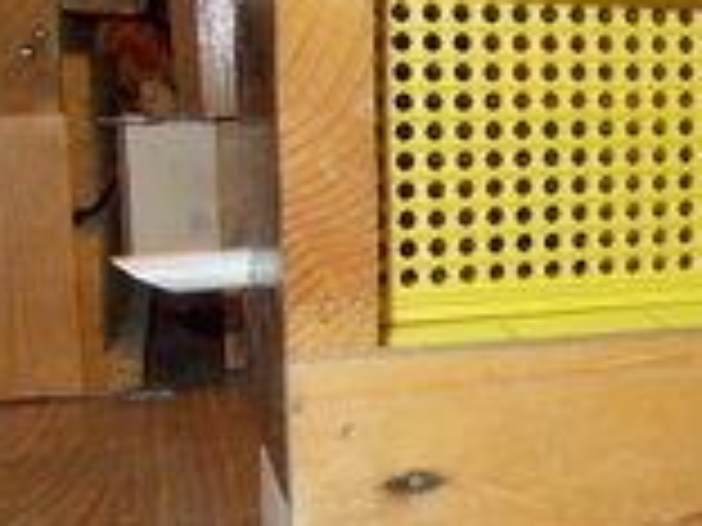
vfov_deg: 23.3
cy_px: 272
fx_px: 1278
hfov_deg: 29.1
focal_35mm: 63
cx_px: 675
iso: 200
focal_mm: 4
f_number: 2.7
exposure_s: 1/25
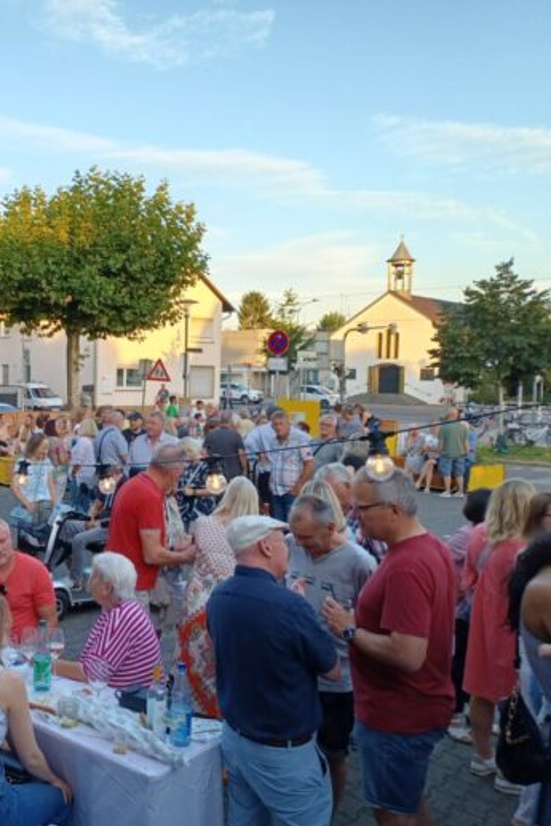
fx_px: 803
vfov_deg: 54.4
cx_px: 53
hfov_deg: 35.6
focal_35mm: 35
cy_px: 415
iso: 64
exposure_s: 1/100
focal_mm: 4.6
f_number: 1.8
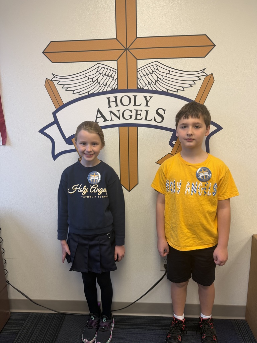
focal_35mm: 24
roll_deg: +1.4
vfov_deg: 71.6
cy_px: 172
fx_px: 238
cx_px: 128
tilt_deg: -12.2
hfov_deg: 56.8
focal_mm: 6.76
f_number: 1.78
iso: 125
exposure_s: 1/120
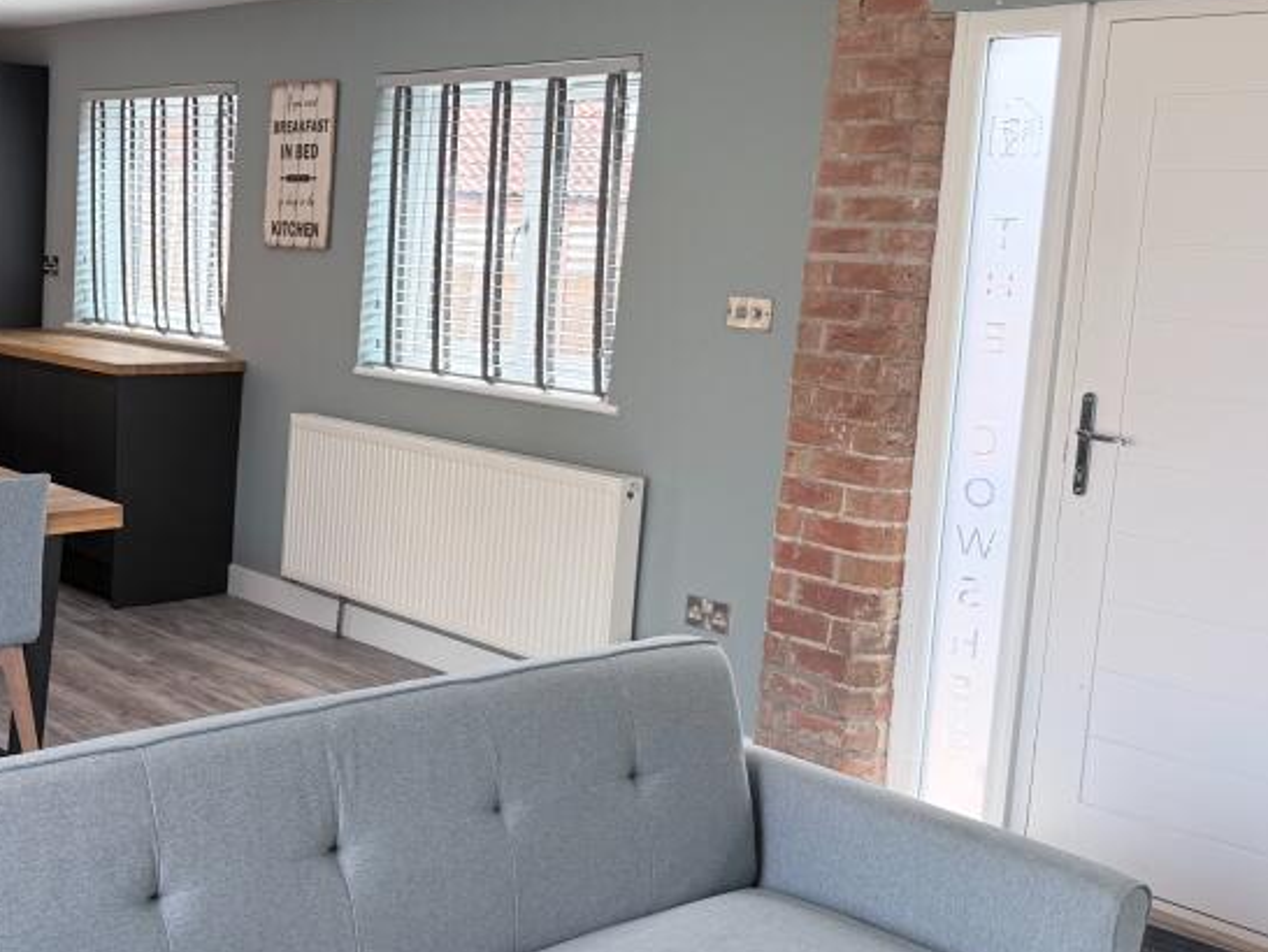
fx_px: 1649
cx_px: 318
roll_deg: -1.3
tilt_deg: -8.5
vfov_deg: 32.2
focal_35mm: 45
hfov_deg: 40.9
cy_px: 450
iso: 80
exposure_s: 1/236
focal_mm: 6.76
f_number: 1.78
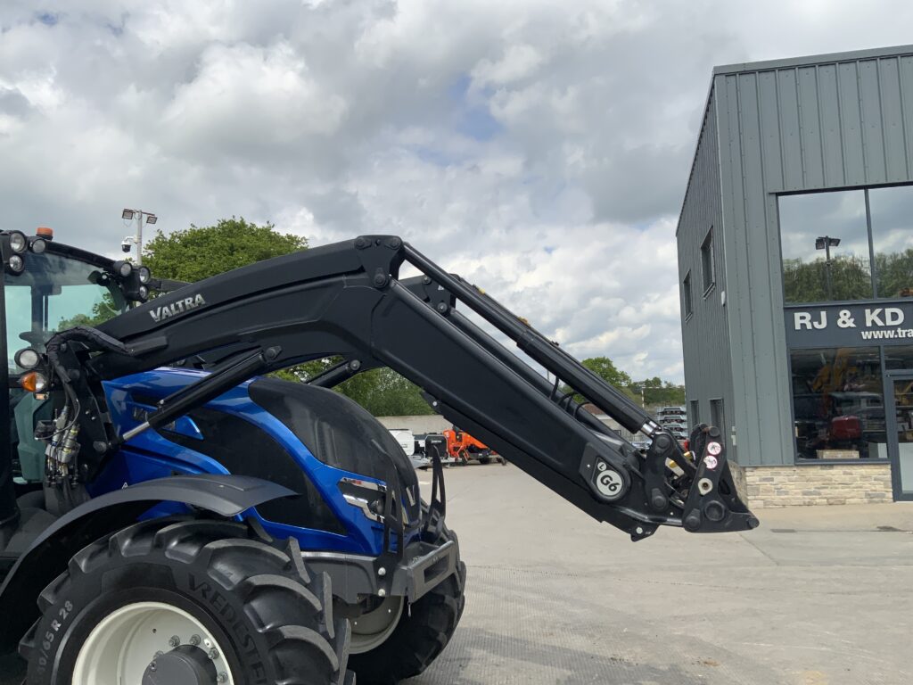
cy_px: 342
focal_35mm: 29
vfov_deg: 48.2
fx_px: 765
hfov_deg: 61.7
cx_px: 456
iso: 16
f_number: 1.8
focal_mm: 3
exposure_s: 1/2667
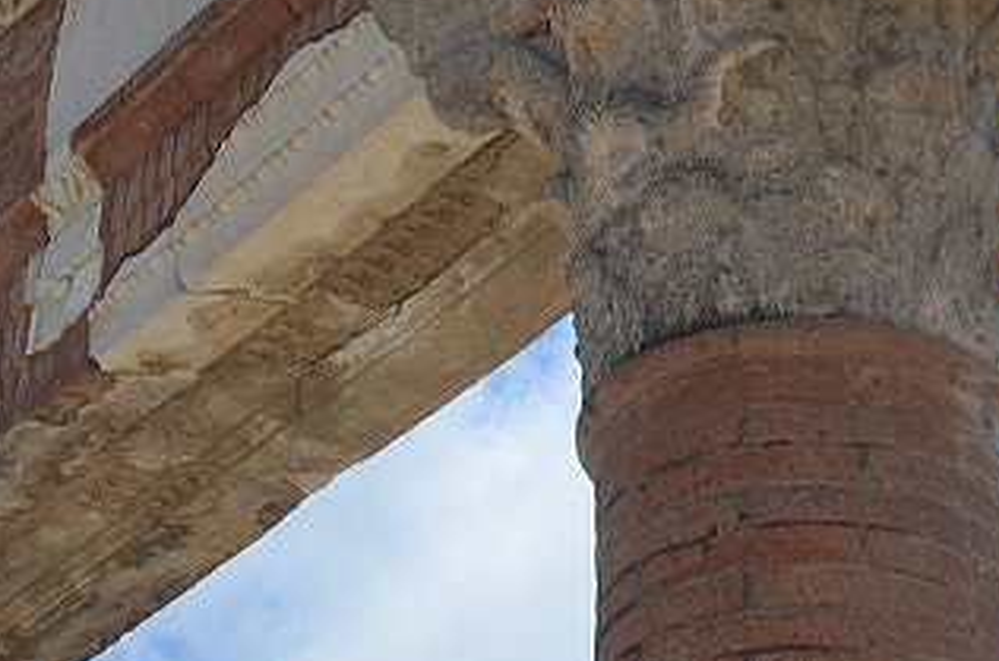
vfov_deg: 7.7
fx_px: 4623
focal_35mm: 167
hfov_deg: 12.3
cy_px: -805
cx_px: 389
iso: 100
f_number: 9
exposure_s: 1/320
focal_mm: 22
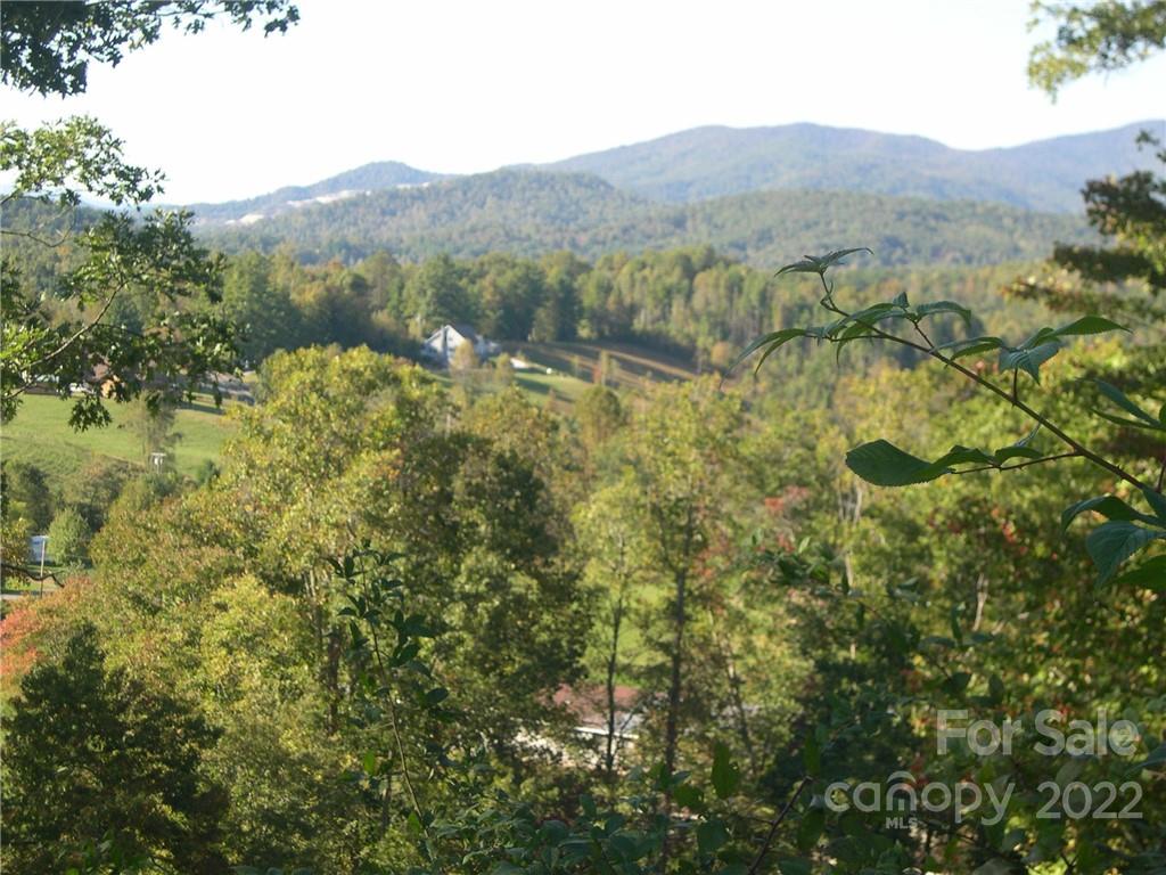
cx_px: 583
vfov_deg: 19.1
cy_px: 438
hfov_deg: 25.3
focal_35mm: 77
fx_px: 2594
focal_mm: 16.3
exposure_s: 1/196
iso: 100
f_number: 4
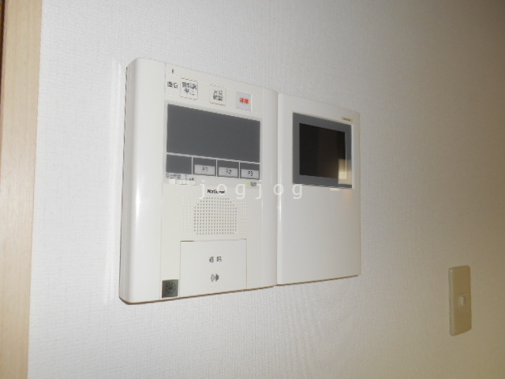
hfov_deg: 67.3
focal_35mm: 26
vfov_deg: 53.1
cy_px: 190
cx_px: 252
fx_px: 379
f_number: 3.4
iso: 80
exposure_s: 1/25
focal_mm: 4.7
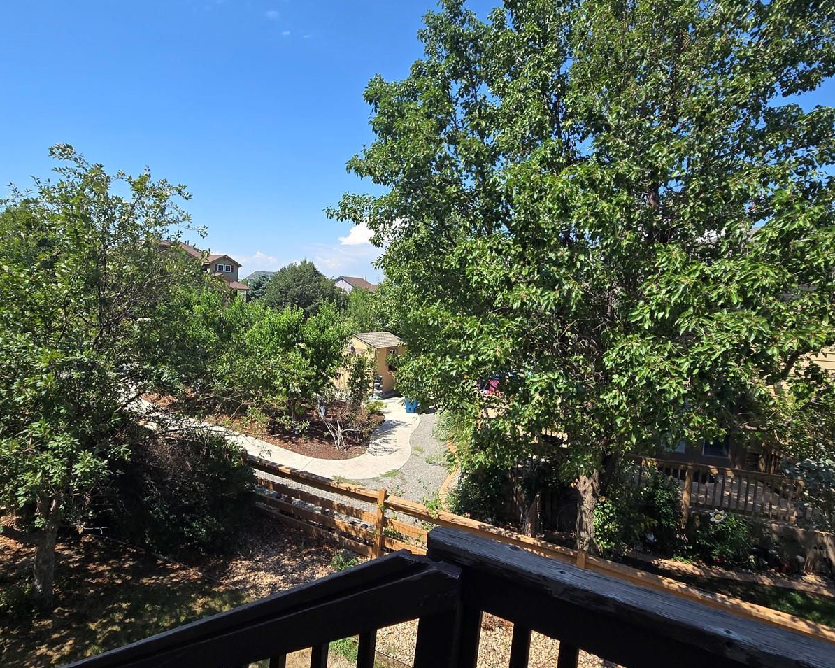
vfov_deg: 76.9
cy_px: 320
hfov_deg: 89.2
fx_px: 420
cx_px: 367
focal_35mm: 17
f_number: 2.2
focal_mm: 2.2
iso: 50
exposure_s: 1/1336
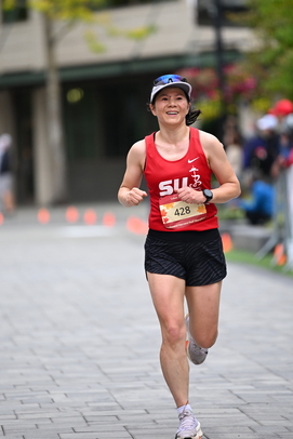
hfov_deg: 5.1
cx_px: 136
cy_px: 172
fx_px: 3305
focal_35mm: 271
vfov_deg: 7.6
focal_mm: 200
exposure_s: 1/2000
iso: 640
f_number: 2.8
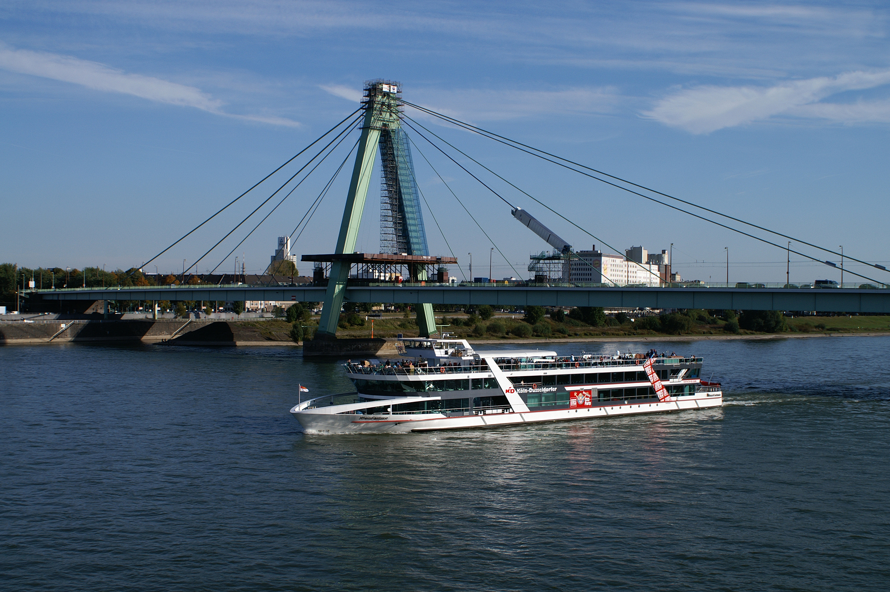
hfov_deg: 43.6
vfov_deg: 29.8
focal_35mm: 45
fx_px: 1112
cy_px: 296
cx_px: 445
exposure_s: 1/300
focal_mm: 30
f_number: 11
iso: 100
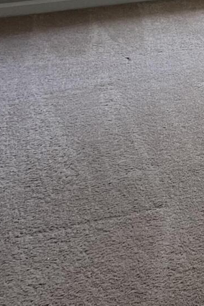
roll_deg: +0.4
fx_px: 833
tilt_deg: -15.5
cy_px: -24
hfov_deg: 13.1
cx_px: 312
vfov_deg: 20.0
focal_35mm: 98
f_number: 1.5
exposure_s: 1/60
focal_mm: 5.7
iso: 100
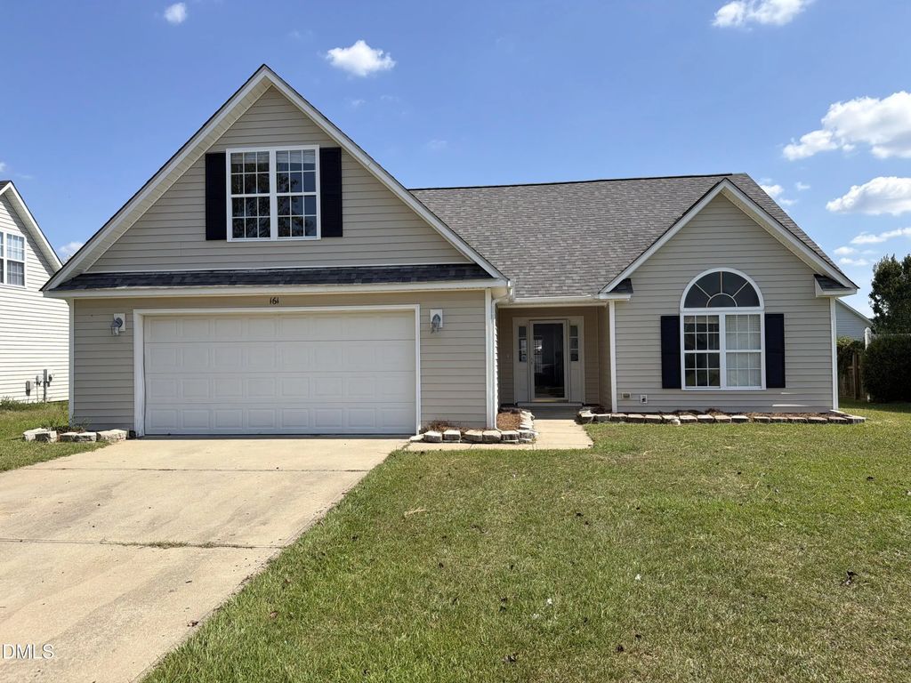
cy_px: 342
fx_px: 632
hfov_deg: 71.6
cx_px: 456
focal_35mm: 24
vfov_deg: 56.8
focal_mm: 6.76
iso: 80
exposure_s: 1/4975
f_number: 1.78
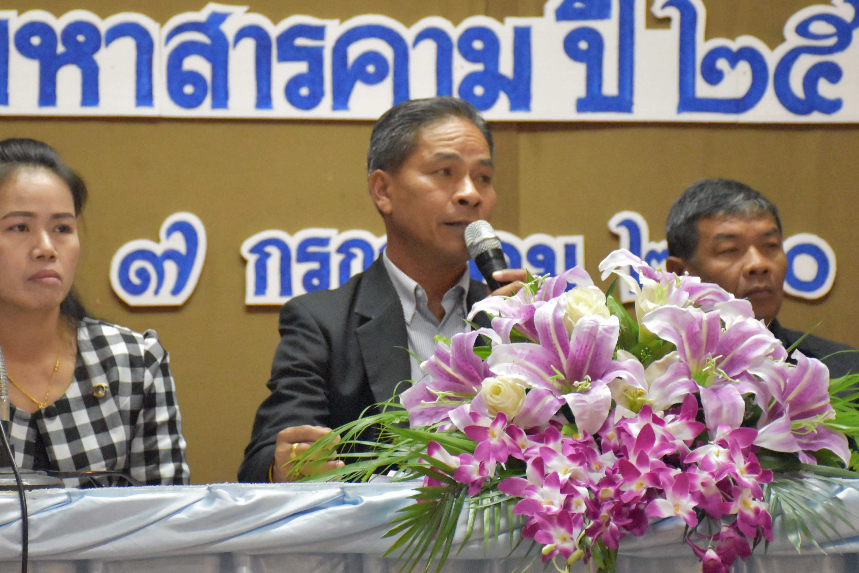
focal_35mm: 145
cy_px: 232
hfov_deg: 14.2
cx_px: 394
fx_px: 3460
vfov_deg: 9.5
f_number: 5
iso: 10000
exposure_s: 1/125
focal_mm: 70
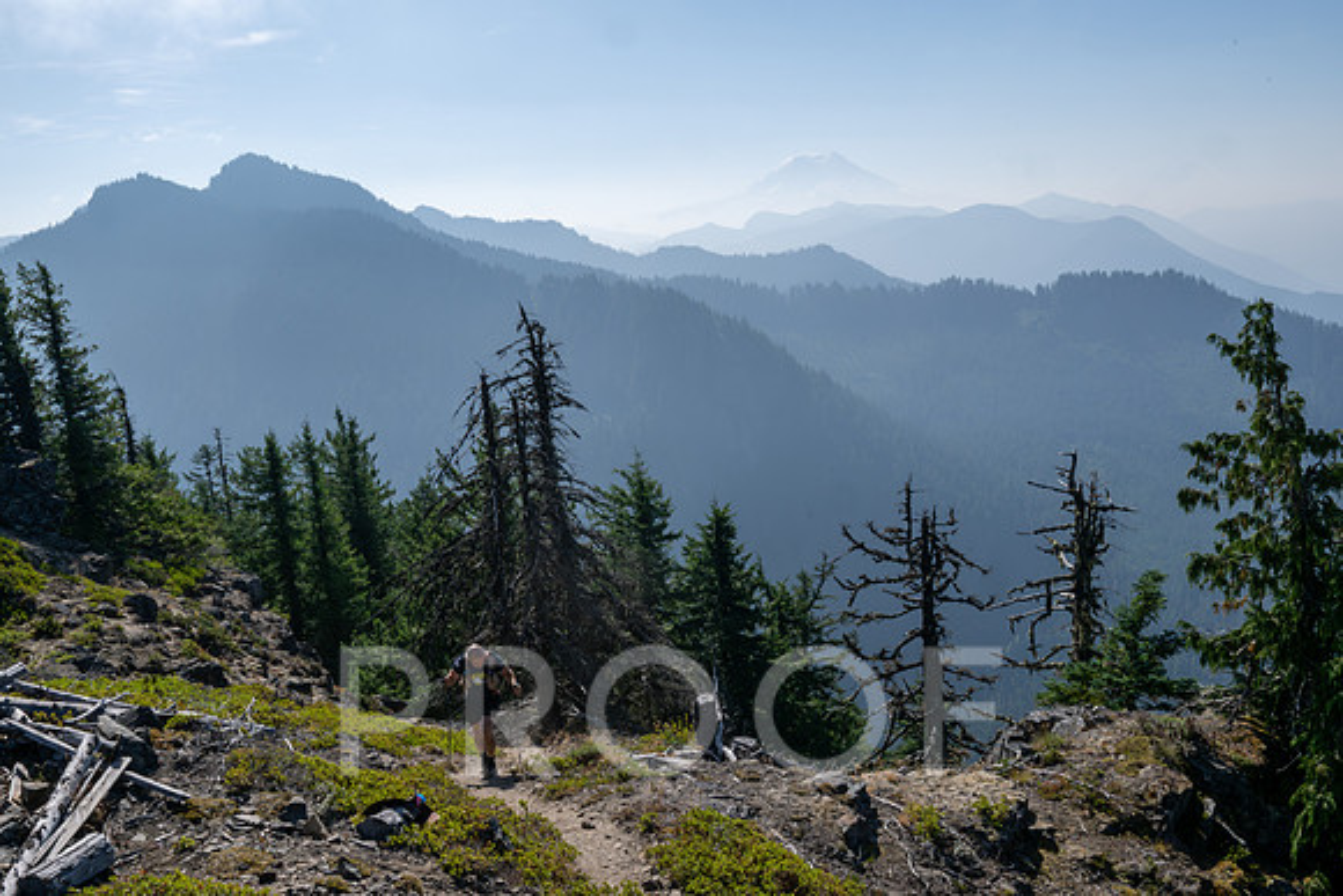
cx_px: 672
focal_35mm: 34
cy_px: 514
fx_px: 1283
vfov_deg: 38.4
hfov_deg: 55.2
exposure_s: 1/250
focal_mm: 30
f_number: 22
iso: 400
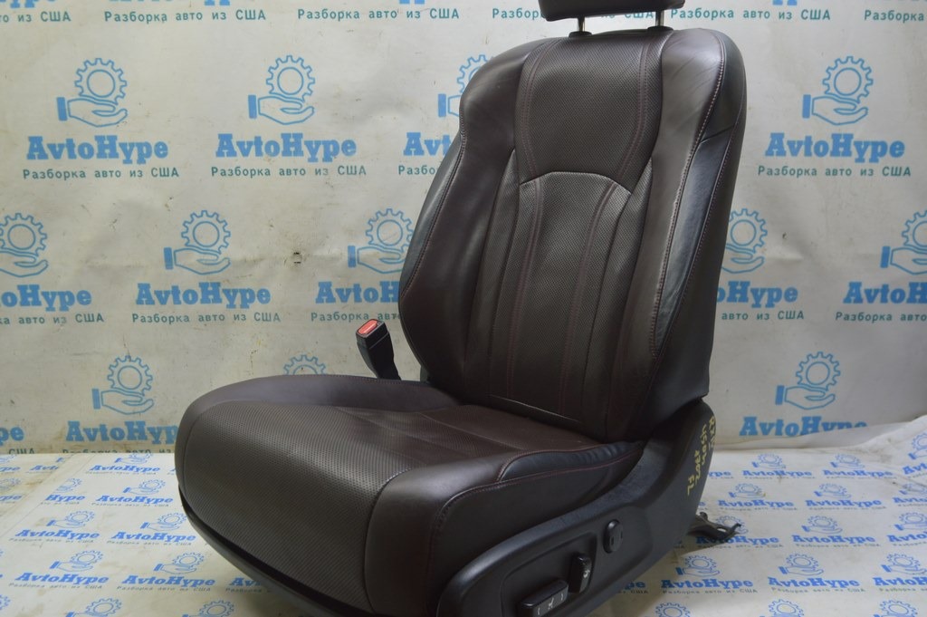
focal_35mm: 33
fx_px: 849
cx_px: 464
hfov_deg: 57.3
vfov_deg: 39.9
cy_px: 308
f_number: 5.6
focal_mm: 22
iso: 400
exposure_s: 1/20
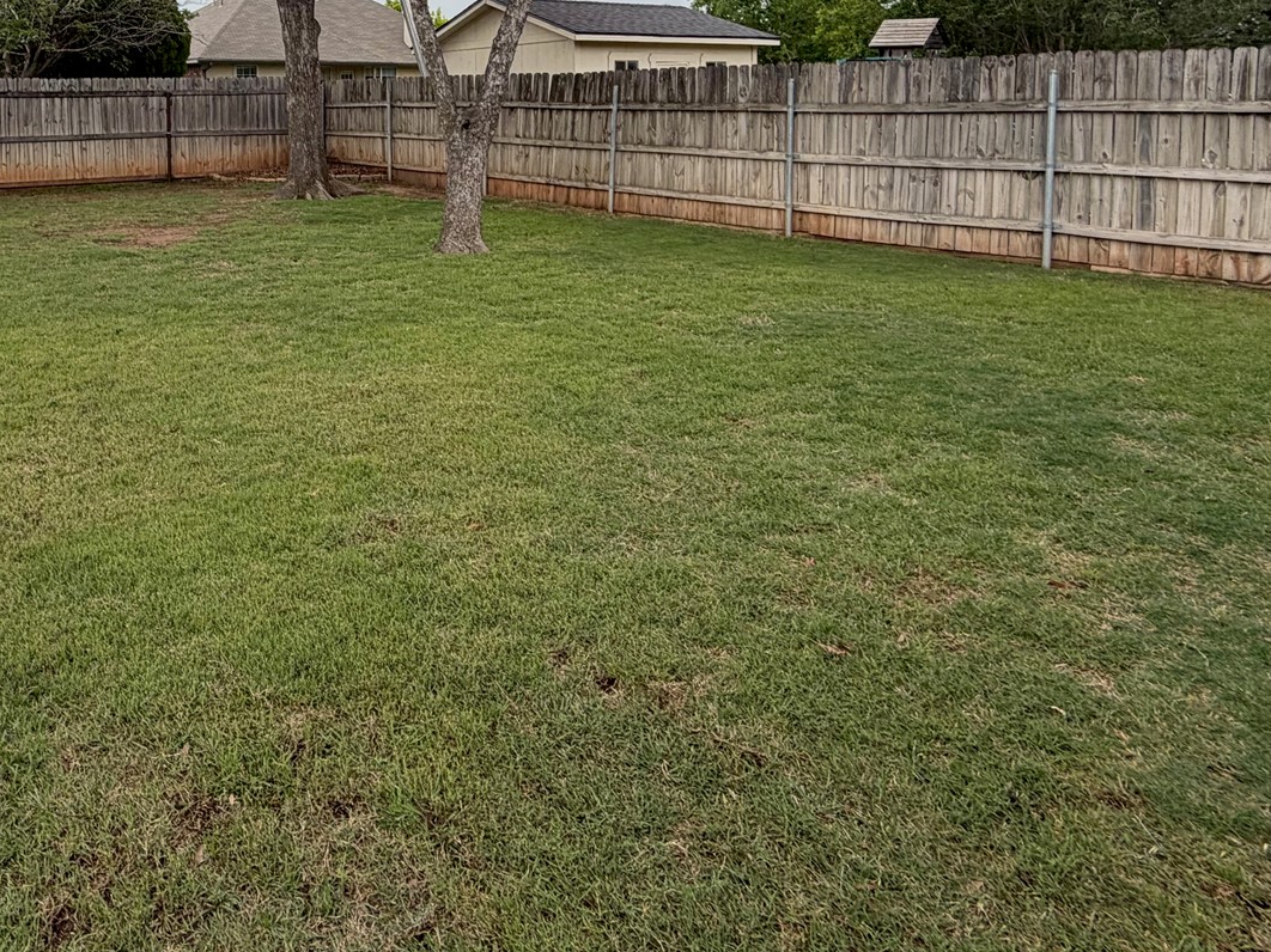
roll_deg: +0.4
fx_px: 991
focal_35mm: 27
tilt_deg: -3.3
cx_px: 336
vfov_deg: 47.3
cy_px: 134
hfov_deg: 62.1
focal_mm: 2.22
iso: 50
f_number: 2.2
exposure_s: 1/502
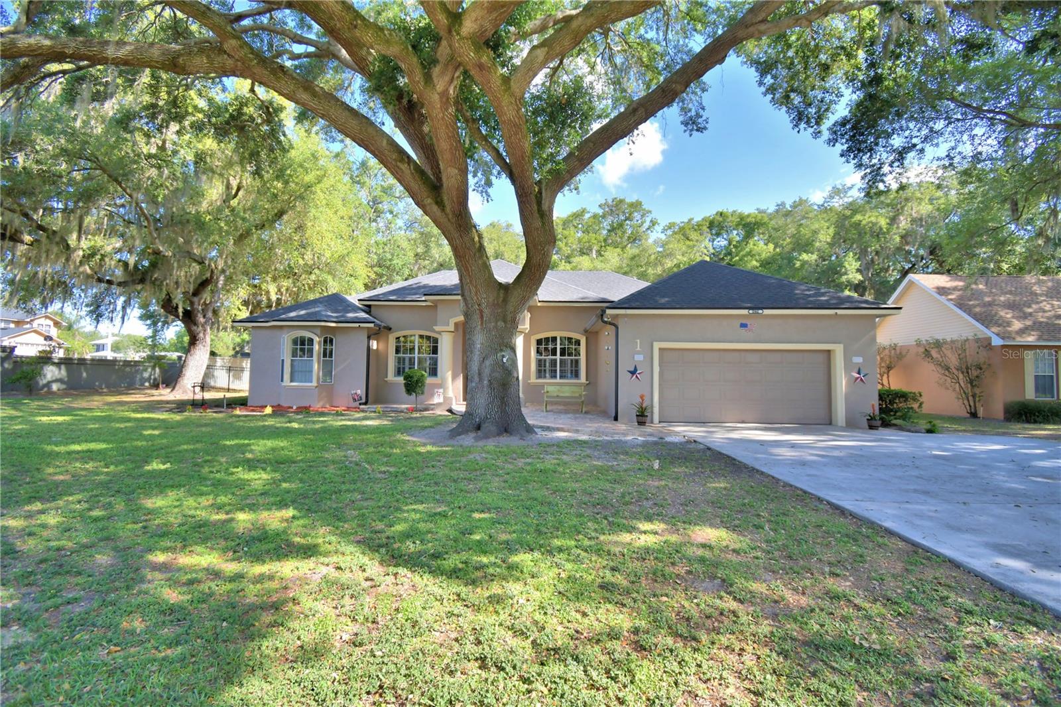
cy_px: 354
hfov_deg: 100.4
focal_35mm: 15
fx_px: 442
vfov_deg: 77.3
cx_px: 530
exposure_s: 1/500
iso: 200
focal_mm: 10
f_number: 4.5
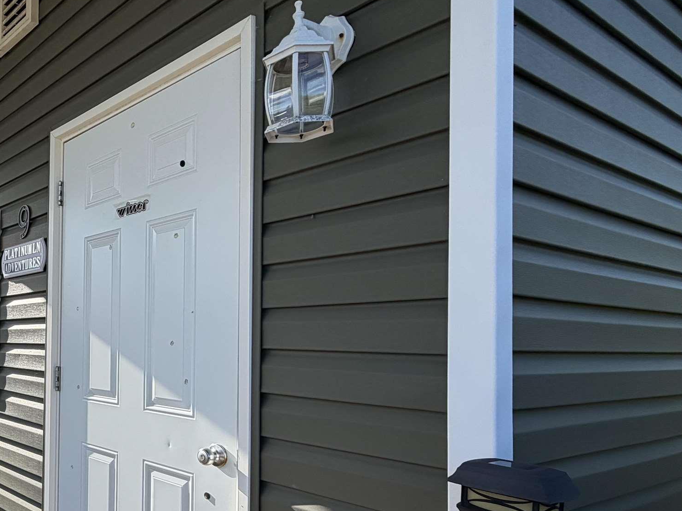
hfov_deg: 50.7
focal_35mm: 29
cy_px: 332
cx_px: 11
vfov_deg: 47.6
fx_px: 571
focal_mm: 2.22
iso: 40
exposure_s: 1/760
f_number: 2.2
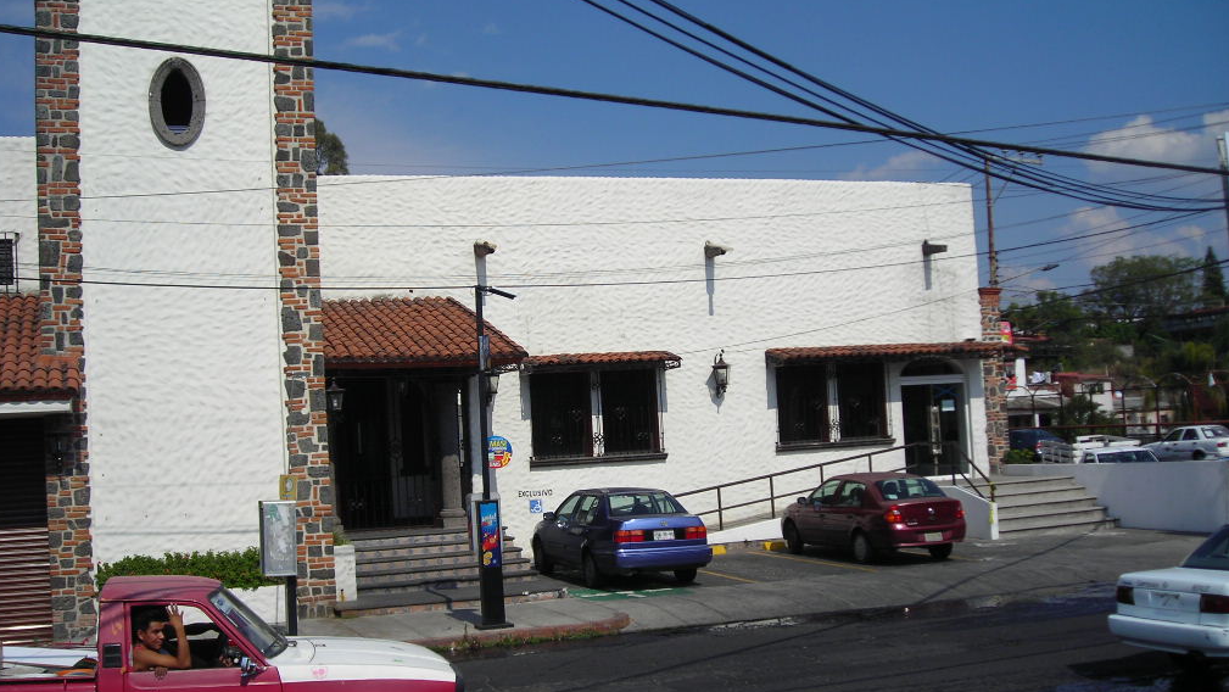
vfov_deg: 28.3
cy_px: 384
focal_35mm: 42
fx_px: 1369
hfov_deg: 48.3
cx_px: 609
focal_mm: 6.3
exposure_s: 1/472
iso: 50
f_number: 6.4
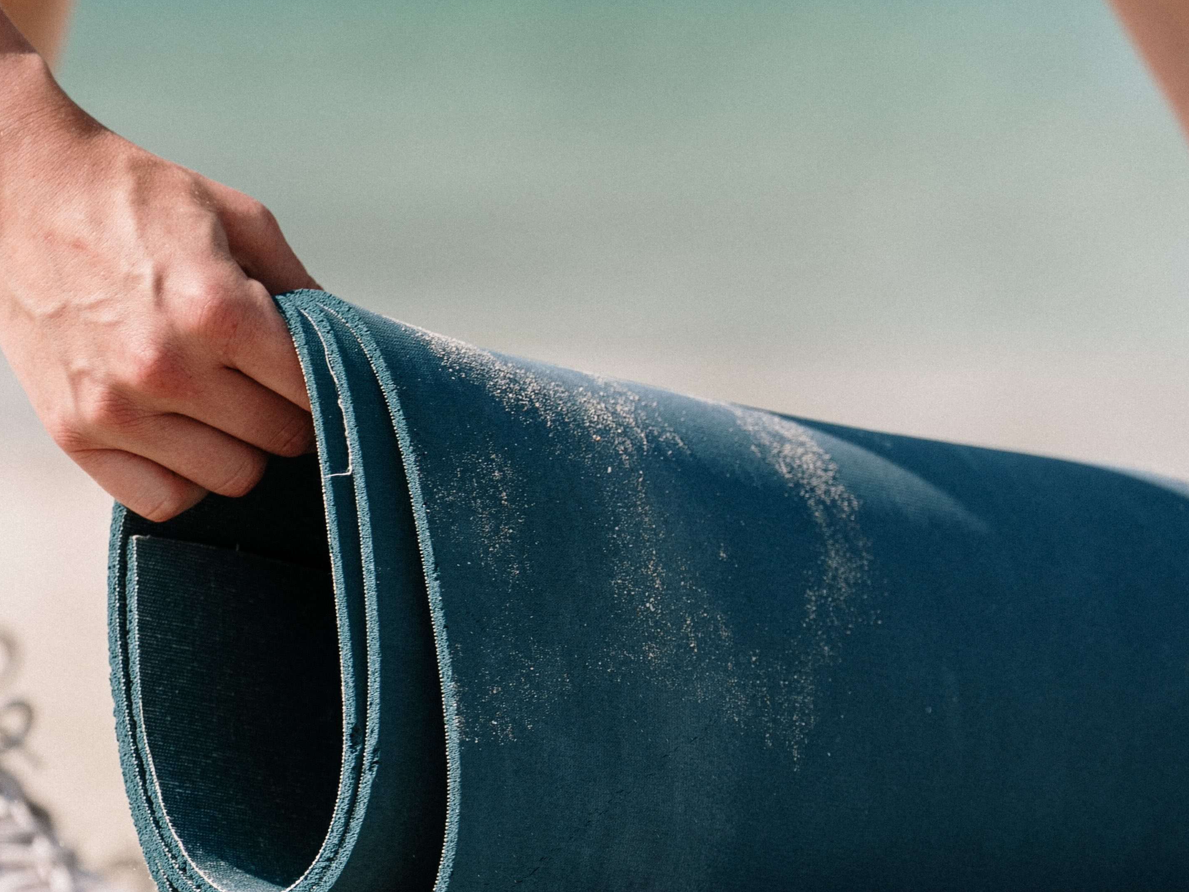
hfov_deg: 5.4
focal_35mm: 364
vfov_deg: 4.1
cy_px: 703
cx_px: 568
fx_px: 12503
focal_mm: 155
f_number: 3.5
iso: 250
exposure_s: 1/2500
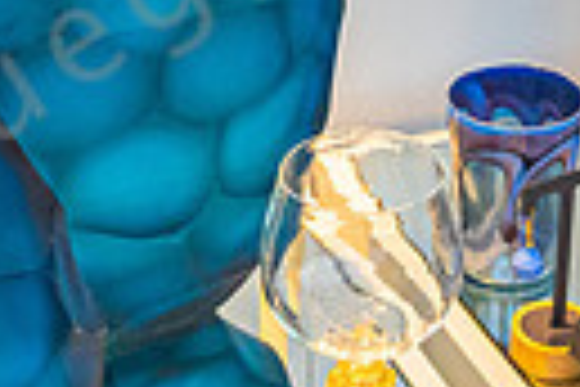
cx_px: 490
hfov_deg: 18.7
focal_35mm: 108
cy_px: -250
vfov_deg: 11.9
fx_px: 1740
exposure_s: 1/250
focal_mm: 16
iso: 2000
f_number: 8
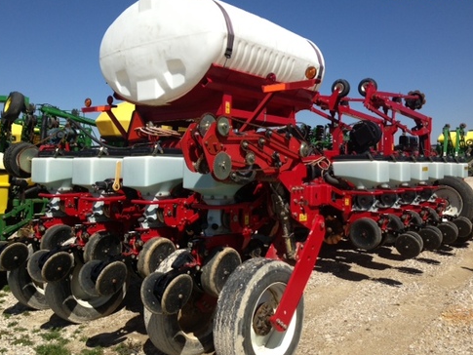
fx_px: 506
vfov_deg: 38.7
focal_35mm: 37
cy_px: 177
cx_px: 235
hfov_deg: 50.1
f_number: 2.4
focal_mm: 4.13
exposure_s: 1/1869
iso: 50
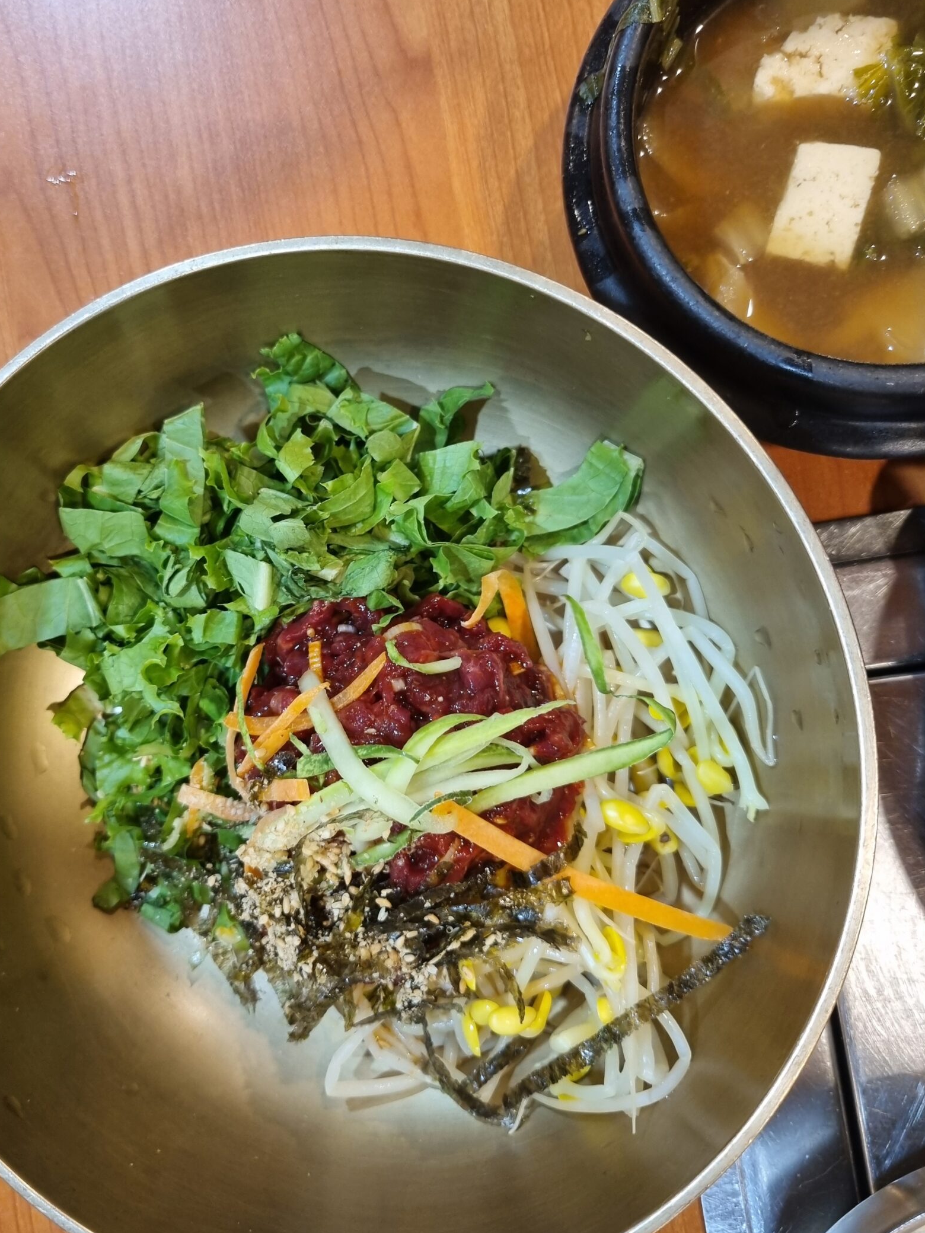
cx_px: 372
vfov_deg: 56.8
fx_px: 1140
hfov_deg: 43.9
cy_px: 590
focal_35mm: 32
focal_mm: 5.4
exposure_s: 1/40
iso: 200
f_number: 1.8
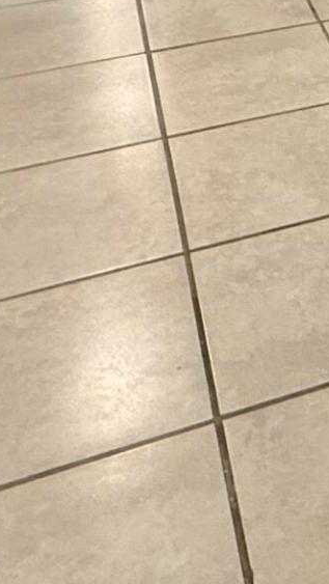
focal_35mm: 78
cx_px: 601
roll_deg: -0.7
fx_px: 1209
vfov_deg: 21.3
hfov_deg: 13.8
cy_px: -370
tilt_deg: -6.5
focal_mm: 2.22
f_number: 2.2
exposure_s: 1/60
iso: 200
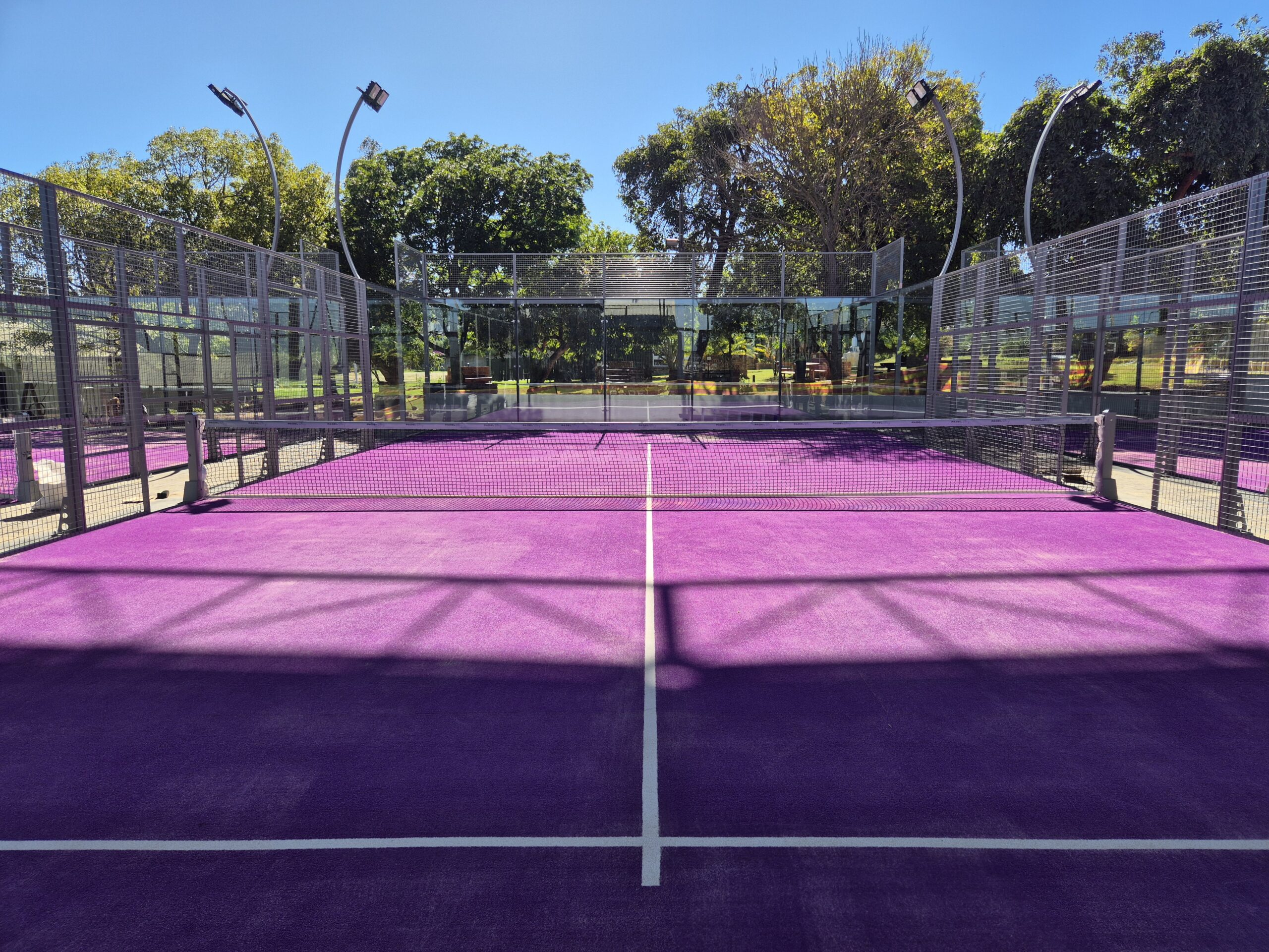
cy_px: 476
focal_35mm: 23
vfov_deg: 58.9
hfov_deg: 73.9
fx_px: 843
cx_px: 634
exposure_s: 1/1100
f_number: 1.8
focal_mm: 5.4
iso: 25
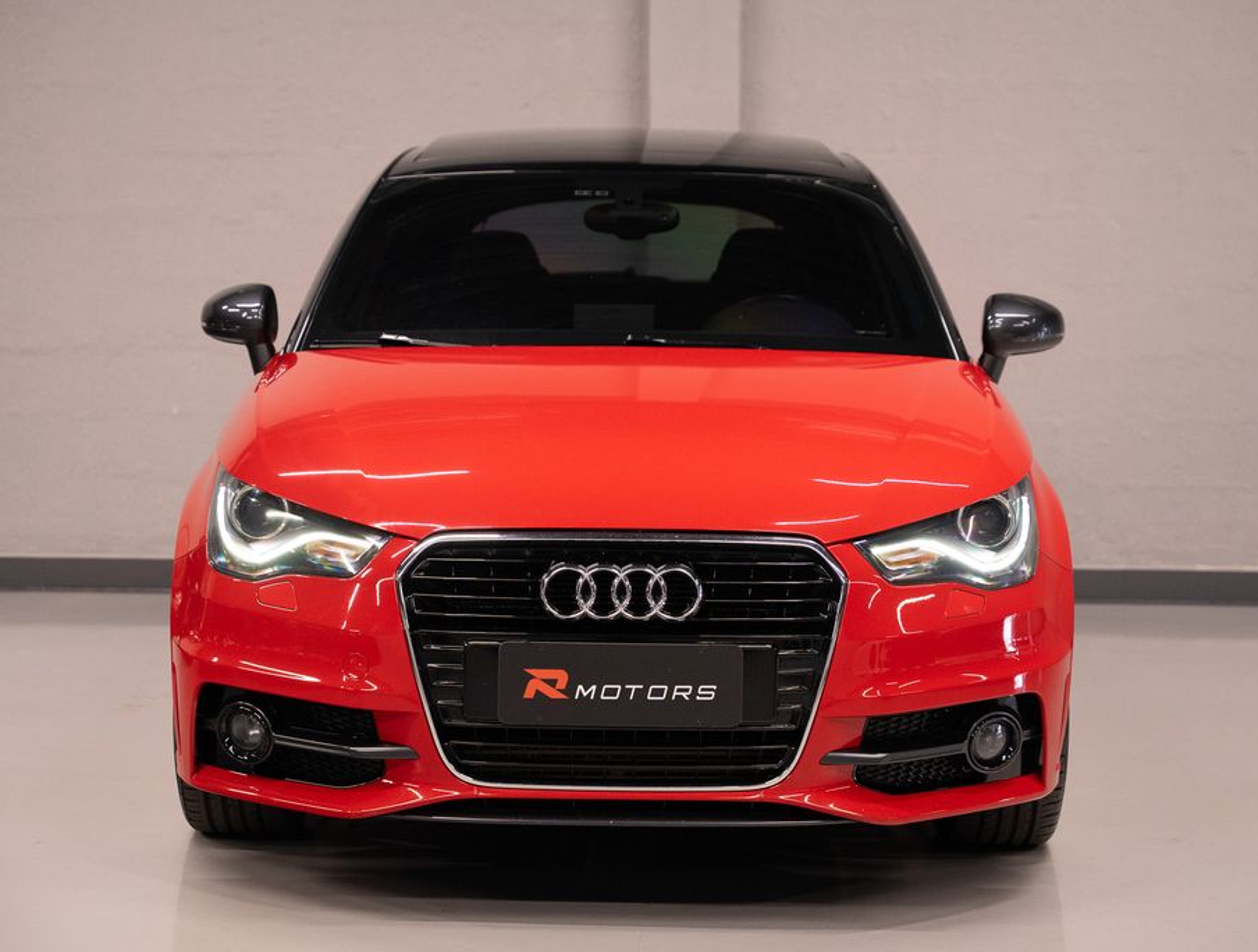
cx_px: 626
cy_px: 497
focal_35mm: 75
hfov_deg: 25.9
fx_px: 2734
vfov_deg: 19.7
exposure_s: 1/100
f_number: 3.5
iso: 3200
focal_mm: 65.4
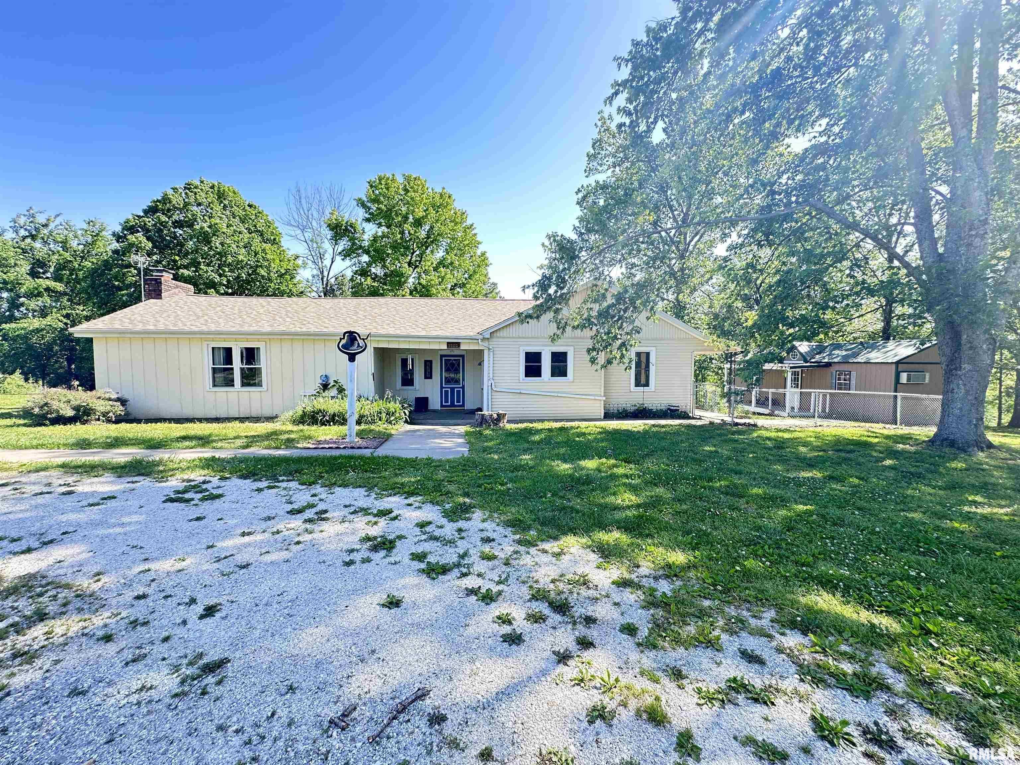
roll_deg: -0.3
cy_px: 382
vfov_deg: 85.7
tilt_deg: -3.1
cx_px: 510
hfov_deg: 102.1
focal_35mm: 14
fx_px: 413
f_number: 2.2
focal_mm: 2.22
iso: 40
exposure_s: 1/141
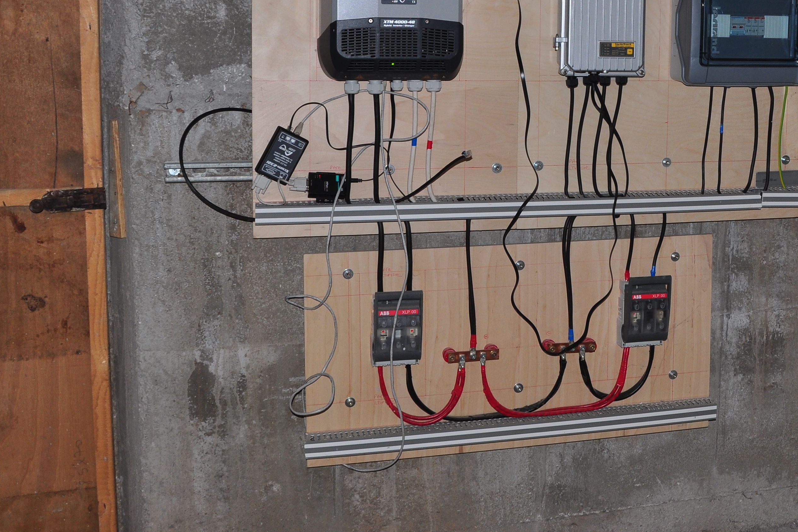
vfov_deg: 26.0
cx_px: 632
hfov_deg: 37.6
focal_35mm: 51
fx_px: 1131
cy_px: 110
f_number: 11
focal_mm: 20
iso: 200
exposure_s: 1/60
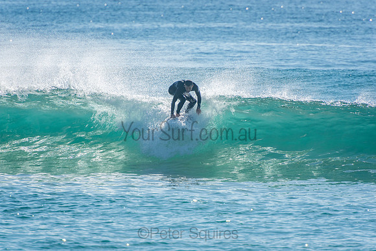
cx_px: 188
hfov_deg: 3.4
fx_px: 6268
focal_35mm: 600
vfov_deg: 2.3
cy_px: 126
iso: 220
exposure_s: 1/1250
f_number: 5.6
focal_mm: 400
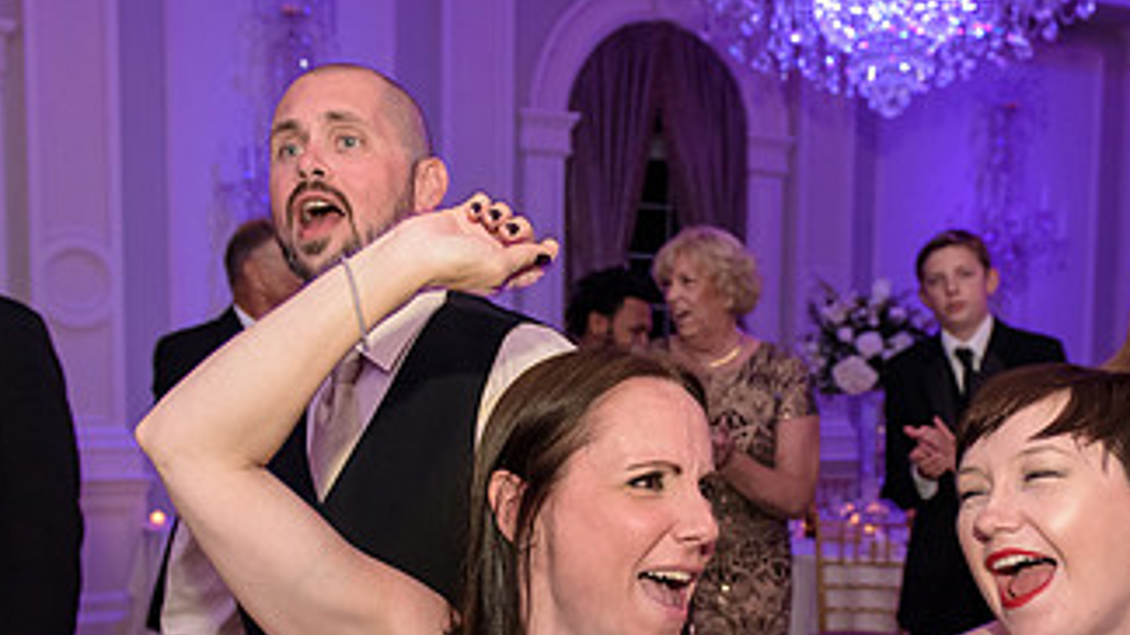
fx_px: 1348
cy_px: 504
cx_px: 548
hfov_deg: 45.5
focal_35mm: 45
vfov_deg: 26.0
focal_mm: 24
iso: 3200
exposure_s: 1/125
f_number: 3.2
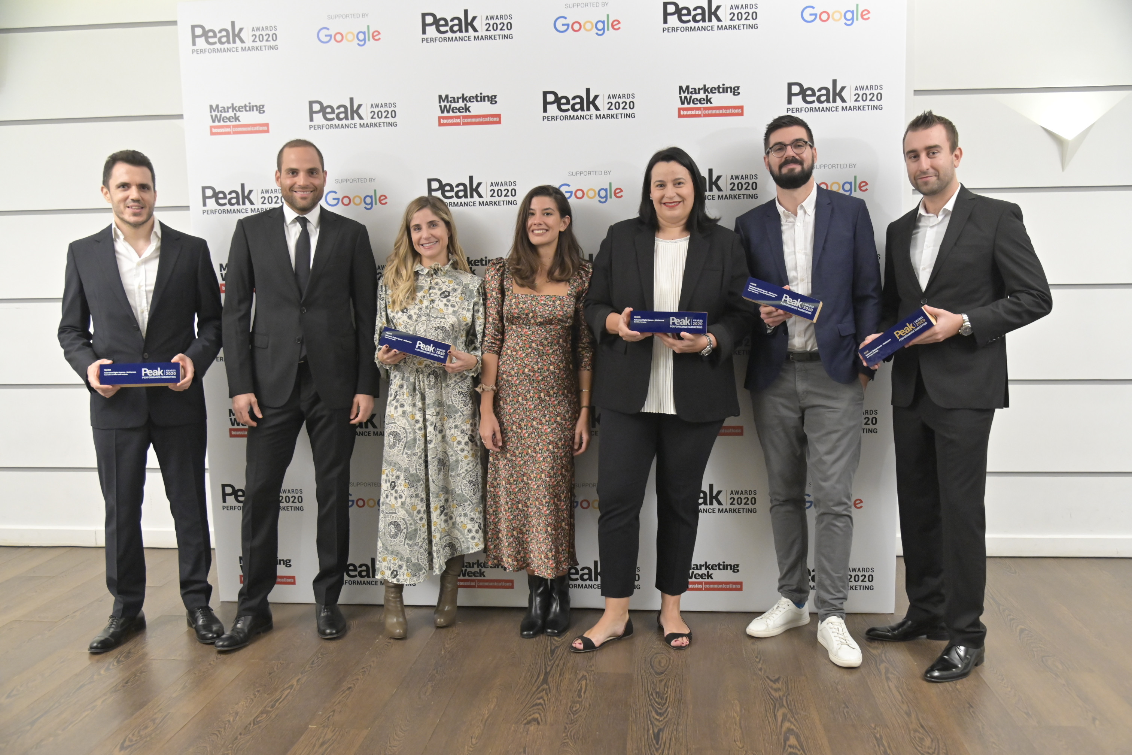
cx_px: 566
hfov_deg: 60.3
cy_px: 378
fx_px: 975
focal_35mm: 31
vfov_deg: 42.3
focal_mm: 31
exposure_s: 1/125
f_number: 4
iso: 4000
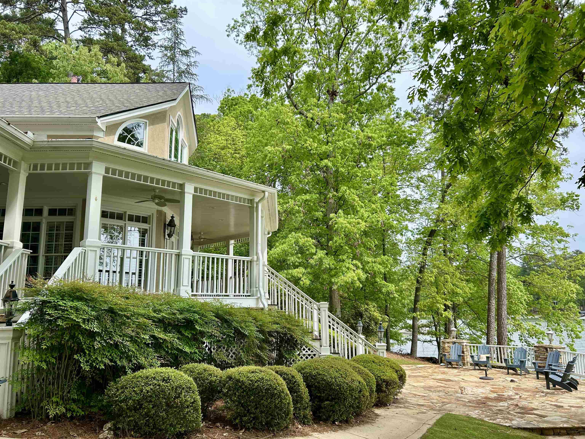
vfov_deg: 53.1
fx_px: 439
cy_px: 220
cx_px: 292
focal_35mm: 26
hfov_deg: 67.3
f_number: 1.5
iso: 50
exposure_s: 1/1377
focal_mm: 5.7
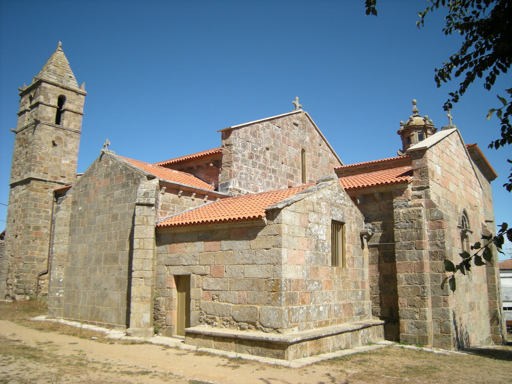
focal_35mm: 28
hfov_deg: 63.4
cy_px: 192
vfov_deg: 49.7
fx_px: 414
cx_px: 256
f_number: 5.6
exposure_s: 1/268
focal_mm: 4.7
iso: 64
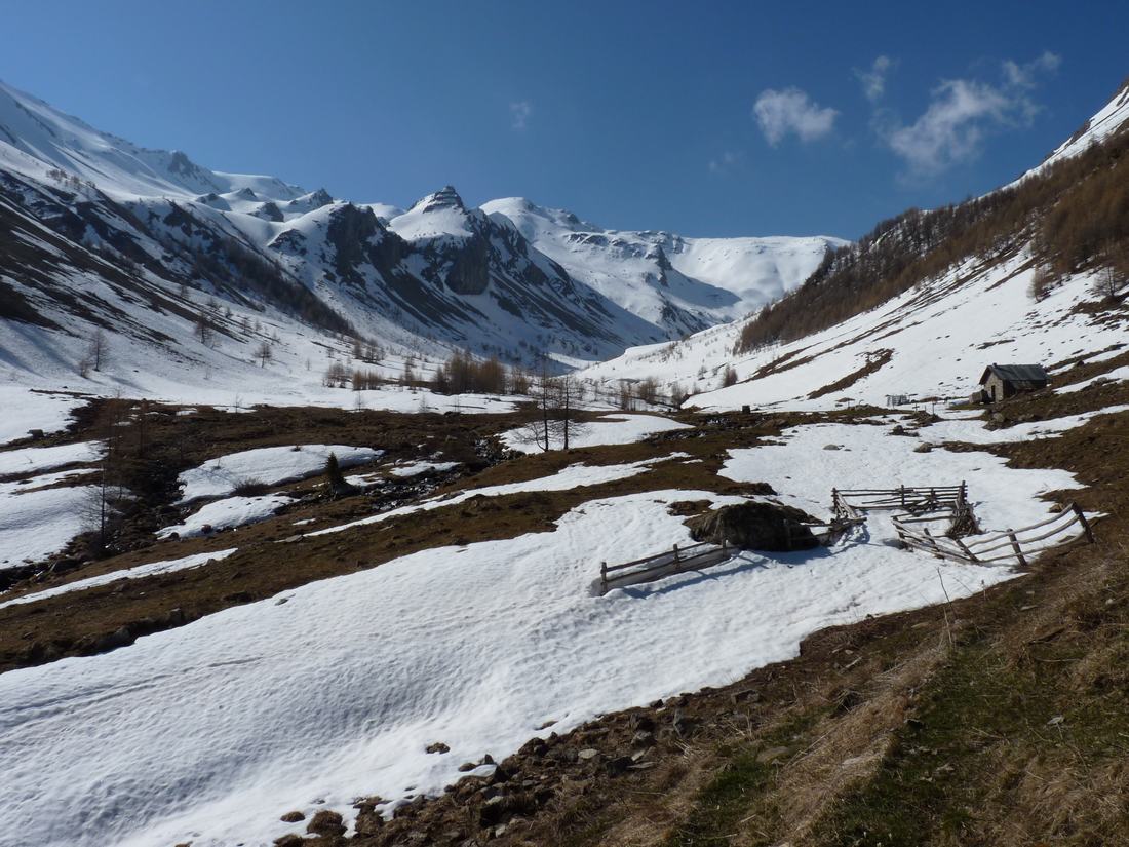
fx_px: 881
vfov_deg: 51.4
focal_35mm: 27
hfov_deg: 65.3
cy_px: 424
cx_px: 564
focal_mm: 4.8
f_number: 7.1
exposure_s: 1/500
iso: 80
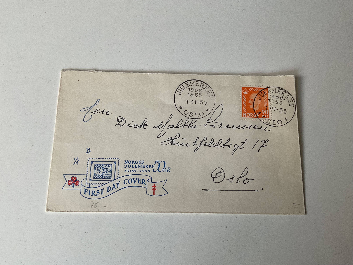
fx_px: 296
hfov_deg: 61.7
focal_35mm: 29
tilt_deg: -75.6
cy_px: 132
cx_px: 176
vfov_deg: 48.2
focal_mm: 3
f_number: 1.8
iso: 40
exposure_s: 1/60
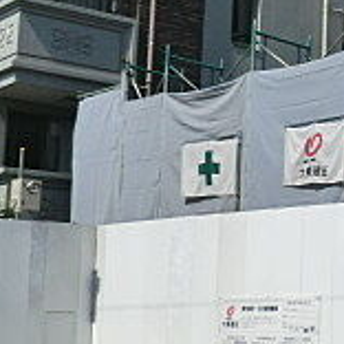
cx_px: 492
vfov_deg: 19.9
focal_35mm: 87
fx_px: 978
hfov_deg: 18.1
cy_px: 203
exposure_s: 1/500
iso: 80
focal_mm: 4.3
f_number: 7.5
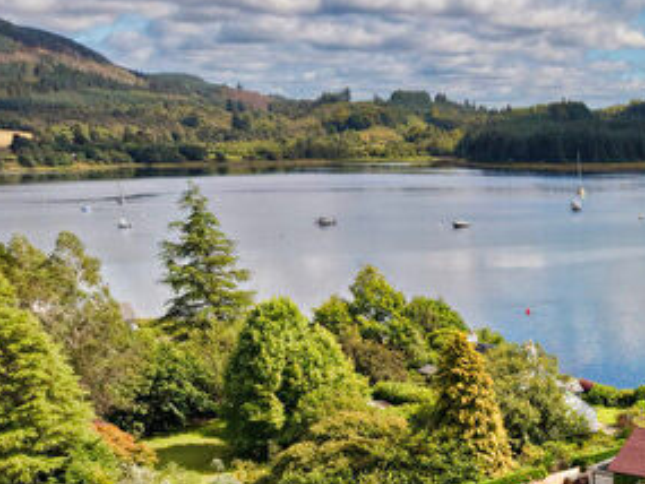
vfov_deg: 23.6
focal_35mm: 59
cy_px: 499
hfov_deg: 28.4
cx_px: 779
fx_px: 1100
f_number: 1.8
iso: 280
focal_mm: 8.67
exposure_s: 1/120
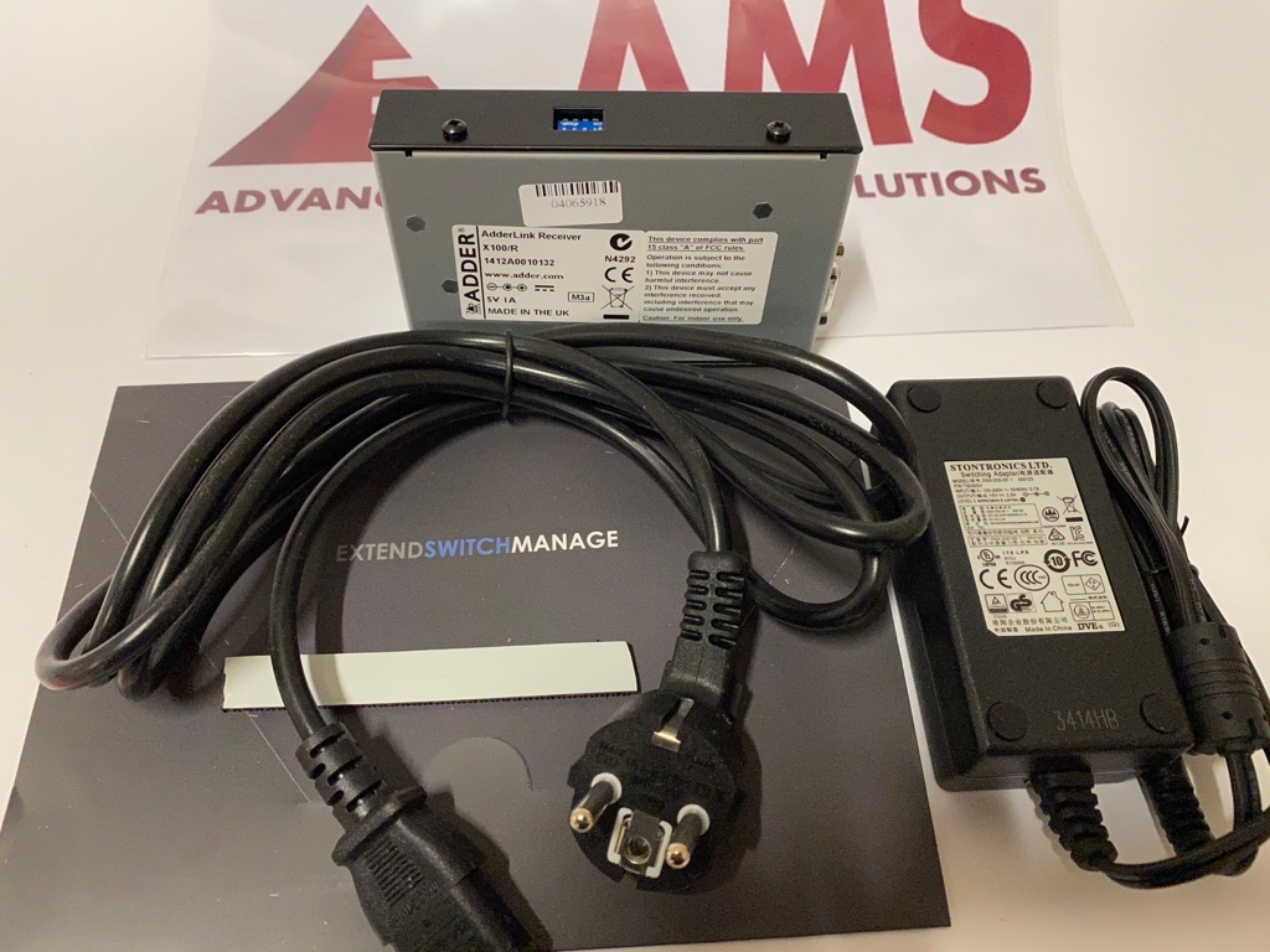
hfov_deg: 67.3
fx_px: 954
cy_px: 476
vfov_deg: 53.1
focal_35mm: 26
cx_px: 635
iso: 400
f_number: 1.8
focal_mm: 4.25
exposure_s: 1/50
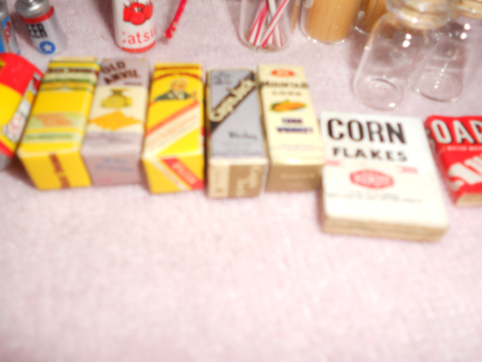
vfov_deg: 44.2
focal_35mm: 32
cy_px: 181
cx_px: 241
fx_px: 446
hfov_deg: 56.8
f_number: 8.8
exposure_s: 1/25
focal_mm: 5.8
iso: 80
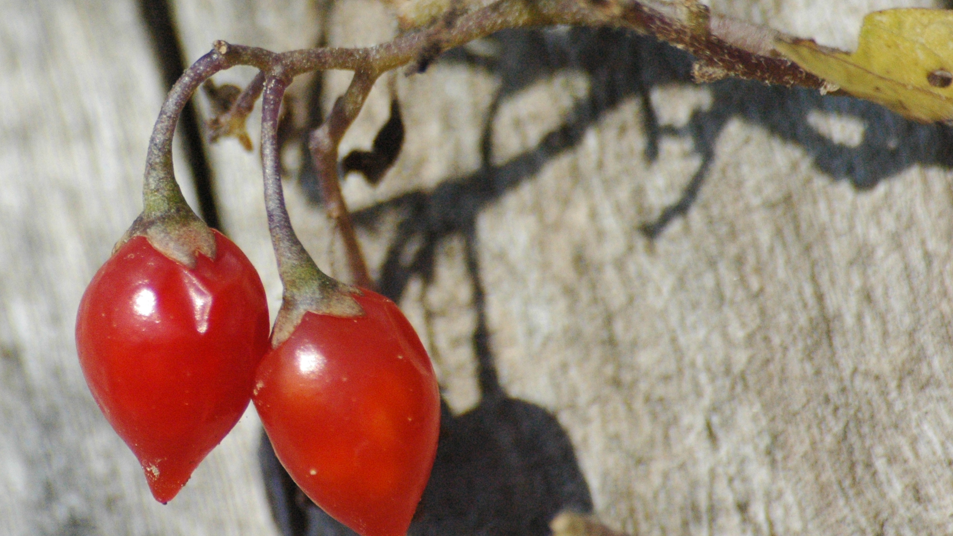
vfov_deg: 1.7
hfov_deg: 3.1
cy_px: 107
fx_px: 17739
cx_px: 275
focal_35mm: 702
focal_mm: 300
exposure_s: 1/5000
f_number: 8
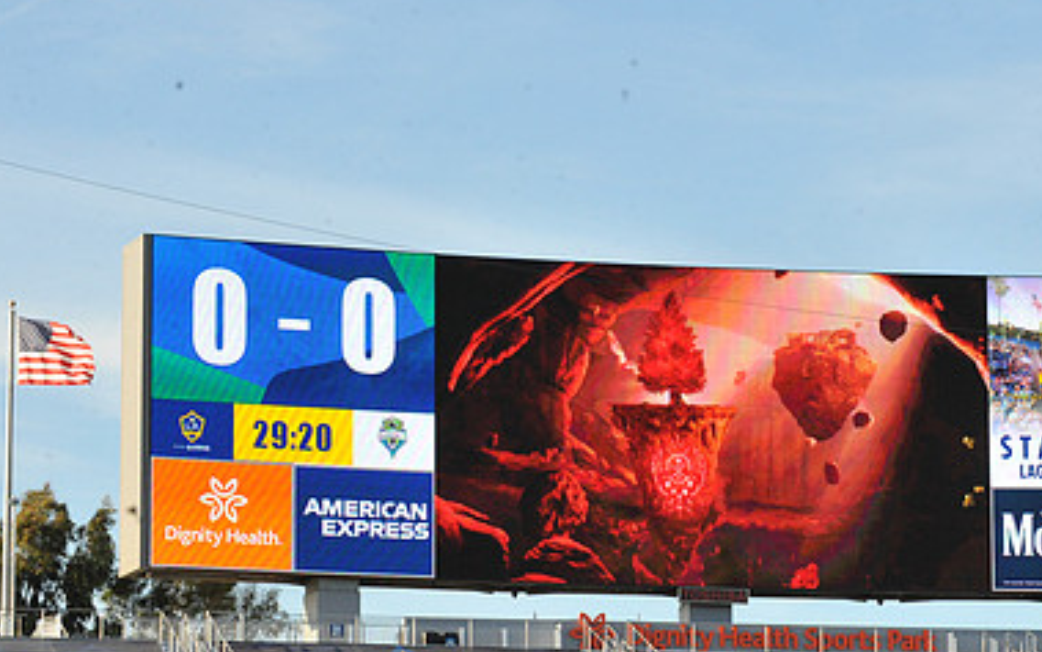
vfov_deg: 7.0
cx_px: 693
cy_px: 446
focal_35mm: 187
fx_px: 5311
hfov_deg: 11.2
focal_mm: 120
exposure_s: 1/800
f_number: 14
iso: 1600
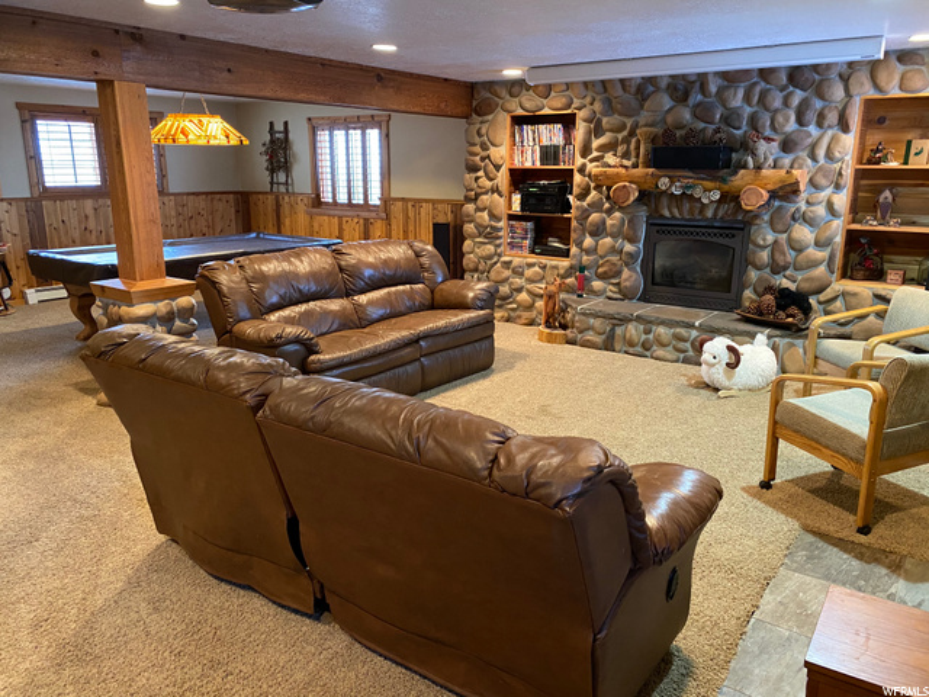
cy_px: 348
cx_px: 464
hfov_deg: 67.3
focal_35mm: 26
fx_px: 698
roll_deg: -0.8
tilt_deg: -13.2
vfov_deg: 53.1
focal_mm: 4.25
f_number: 1.8
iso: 500
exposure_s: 1/30
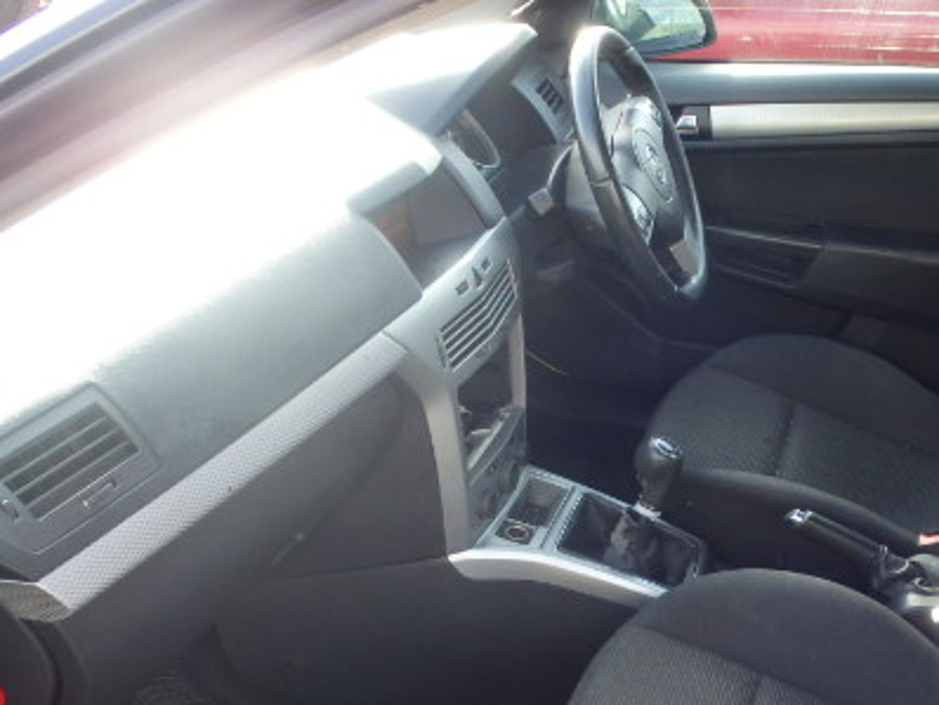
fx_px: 1221
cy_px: 528
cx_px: 736
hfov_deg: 40.5
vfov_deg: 31.6
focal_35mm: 45
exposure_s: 1/60
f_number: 3.9
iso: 200
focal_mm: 5
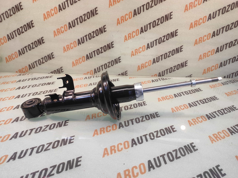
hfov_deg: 91.1
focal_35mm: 17
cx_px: 119
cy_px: 89
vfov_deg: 74.7
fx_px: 117
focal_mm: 4.74
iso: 219
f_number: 1.79
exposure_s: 1/33
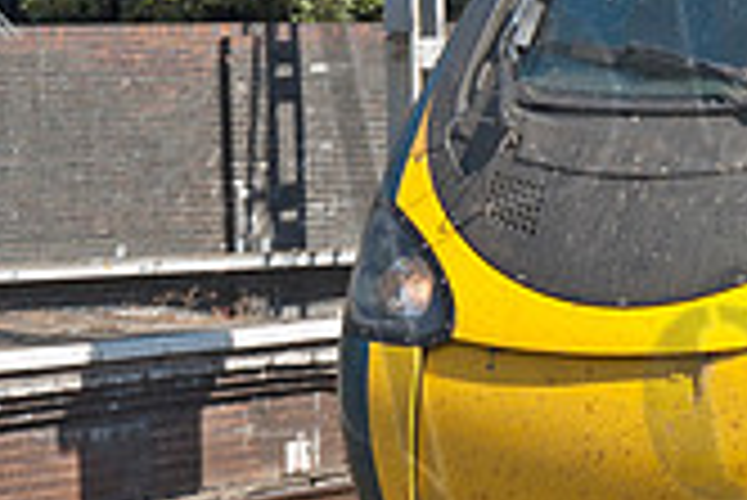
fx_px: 5213
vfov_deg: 5.5
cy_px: 169
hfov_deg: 8.1
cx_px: 940
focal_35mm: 251
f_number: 8
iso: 200
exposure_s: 1/200
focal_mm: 48
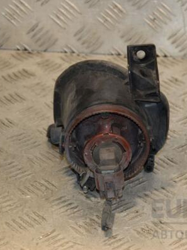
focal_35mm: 144
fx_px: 1039
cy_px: 125
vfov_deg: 13.7
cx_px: 140
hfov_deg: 10.3
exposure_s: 1/200
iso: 800
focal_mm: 66
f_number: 6.3
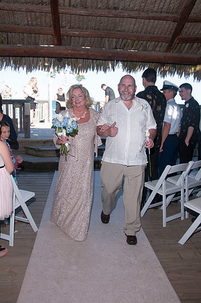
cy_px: 152
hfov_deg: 43.5
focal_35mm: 30
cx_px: 100
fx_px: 252
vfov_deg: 62.0
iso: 100
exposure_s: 1/250
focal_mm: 20
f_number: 5.6
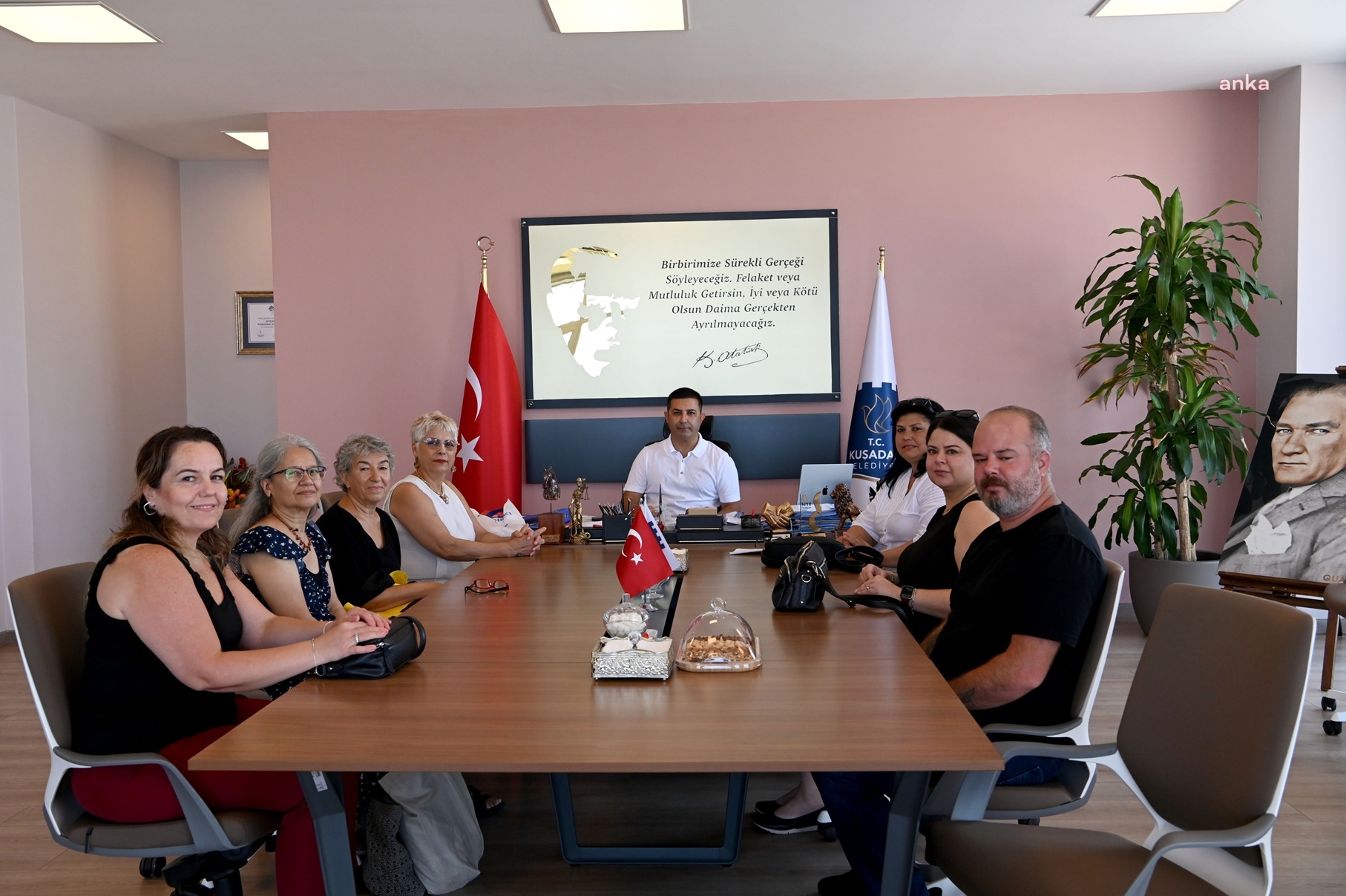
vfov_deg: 37.8
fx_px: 1308
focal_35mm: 35
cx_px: 673
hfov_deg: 54.5
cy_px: 448
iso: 1250
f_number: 8
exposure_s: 1/200
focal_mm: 35
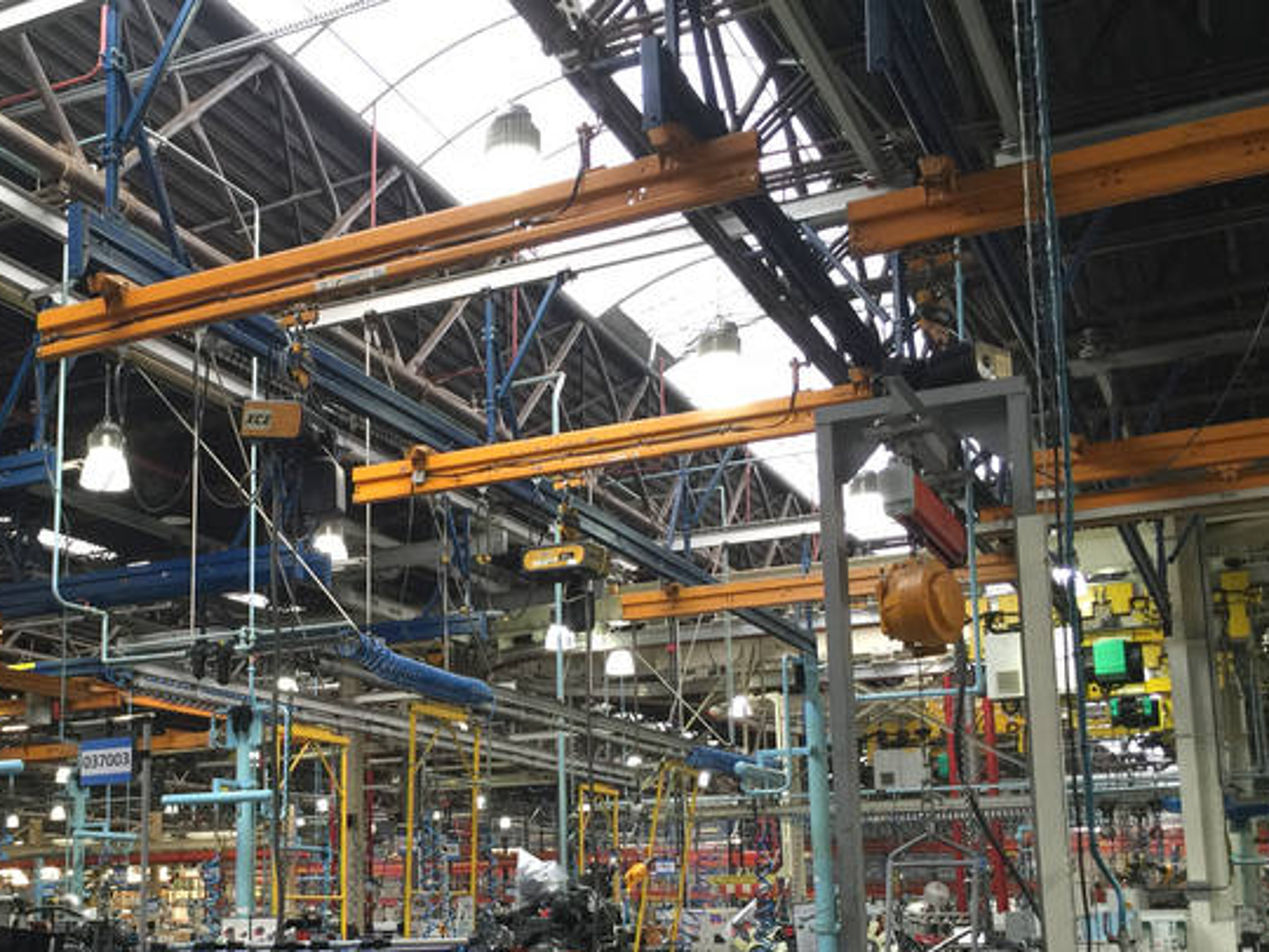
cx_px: 435
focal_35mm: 43
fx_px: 1576
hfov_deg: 43.3
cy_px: 686
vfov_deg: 33.1
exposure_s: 1/33
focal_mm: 4.15
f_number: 2.2
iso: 64
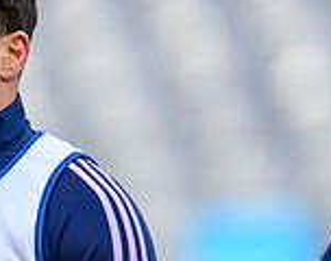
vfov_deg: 0.5
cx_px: -18
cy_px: 168
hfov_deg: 0.7
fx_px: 27270
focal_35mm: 2798
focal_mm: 560
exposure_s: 1/1600
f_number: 4
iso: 1000
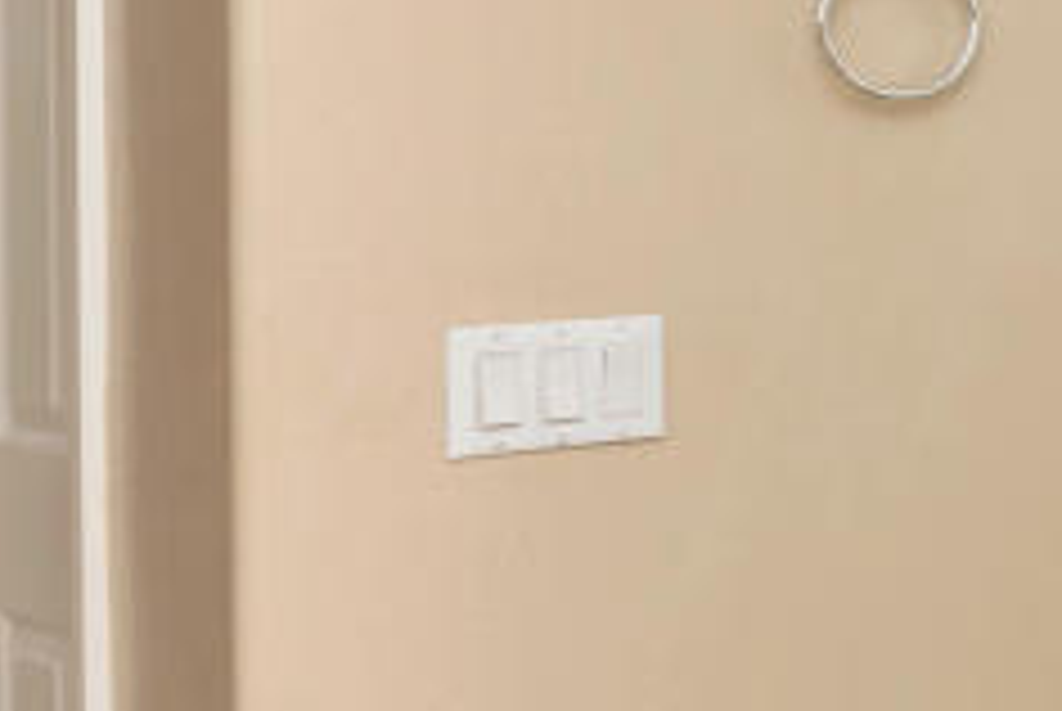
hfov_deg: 16.8
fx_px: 2156
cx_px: 2331
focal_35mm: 73
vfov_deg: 18.6
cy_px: 169
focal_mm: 15
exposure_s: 1/160
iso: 500
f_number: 11
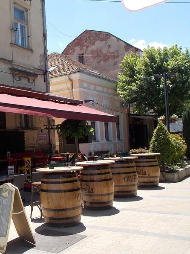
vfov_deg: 47.9
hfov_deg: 35.7
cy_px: 127
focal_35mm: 39
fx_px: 286
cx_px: 41
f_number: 3.3
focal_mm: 4.1
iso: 80
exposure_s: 1/500
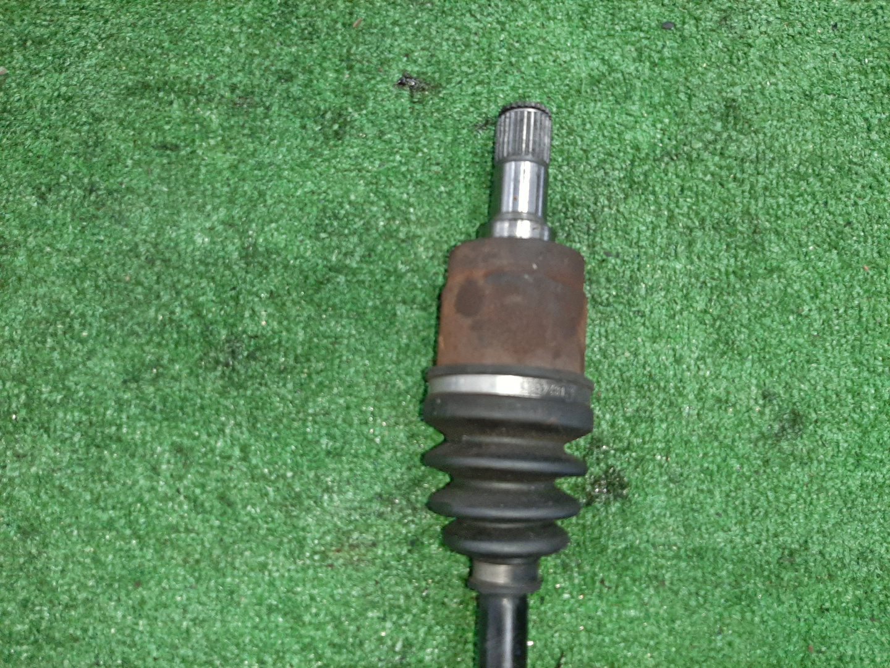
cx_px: 445
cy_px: 334
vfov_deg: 53.1
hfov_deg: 67.3
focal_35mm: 26
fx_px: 668
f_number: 1.7
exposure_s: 1/50
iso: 232
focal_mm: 3.93
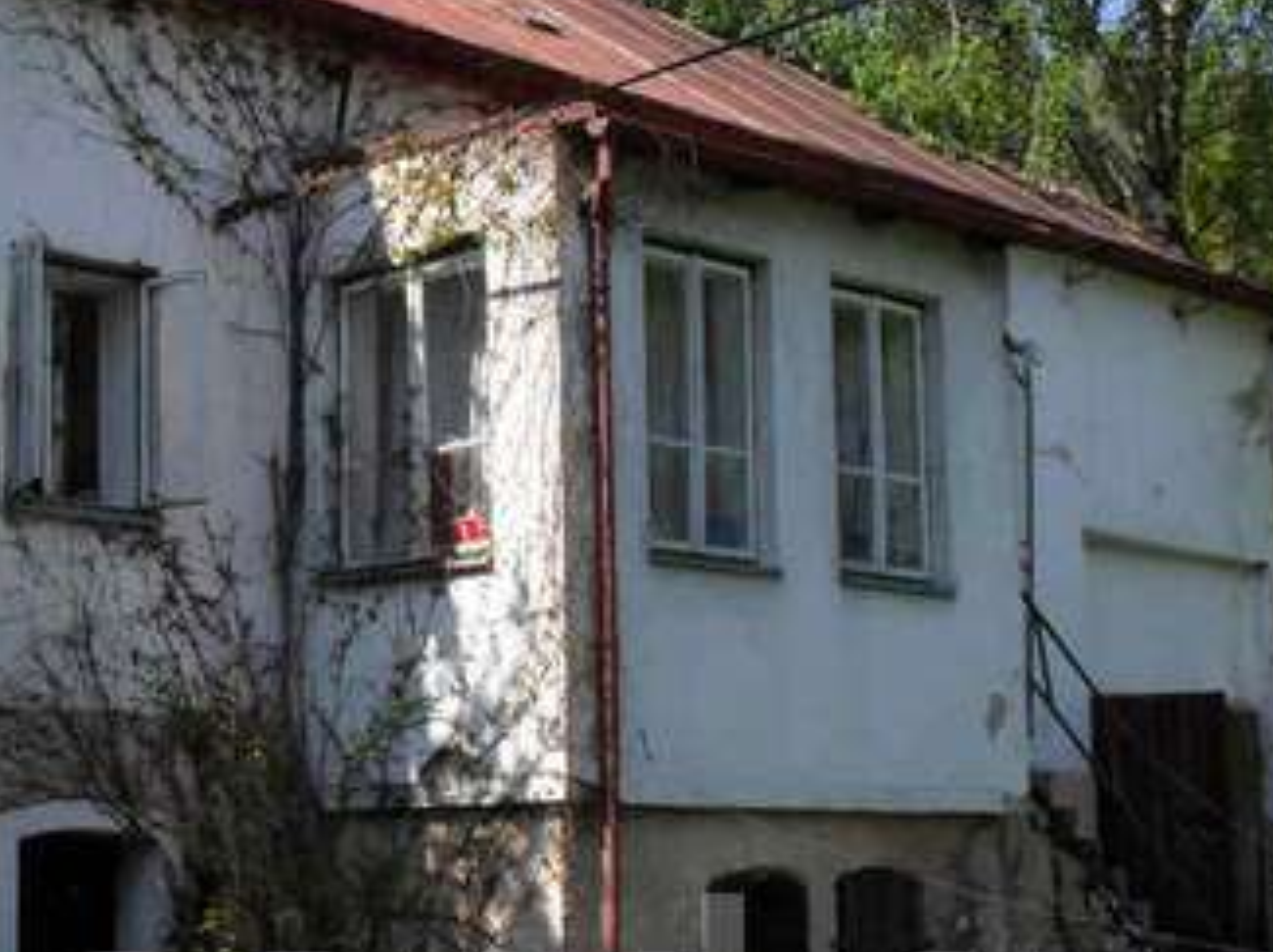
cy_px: 509
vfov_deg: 21.3
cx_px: 204
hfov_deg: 27.5
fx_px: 2535
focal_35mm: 69
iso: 100
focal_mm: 6.3
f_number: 8.4
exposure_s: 1/180
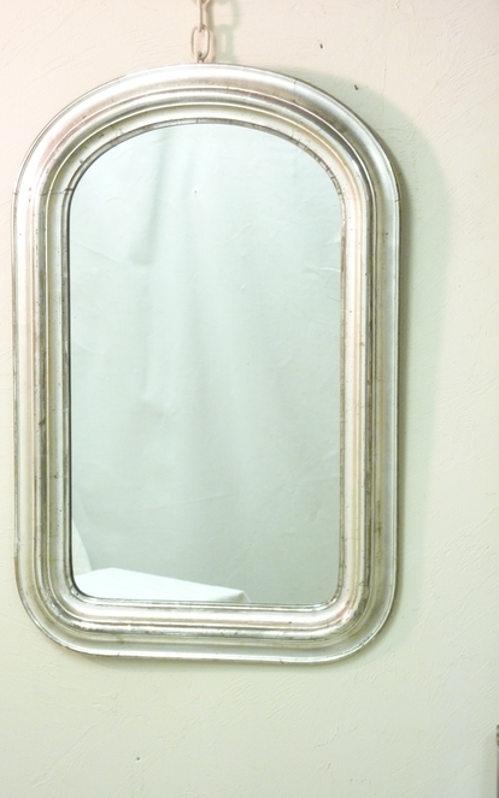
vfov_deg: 21.6
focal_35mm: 96
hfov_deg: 13.6
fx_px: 2090
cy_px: 399
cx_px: 204
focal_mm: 14.7
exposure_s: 1/8
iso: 400
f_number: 4.3
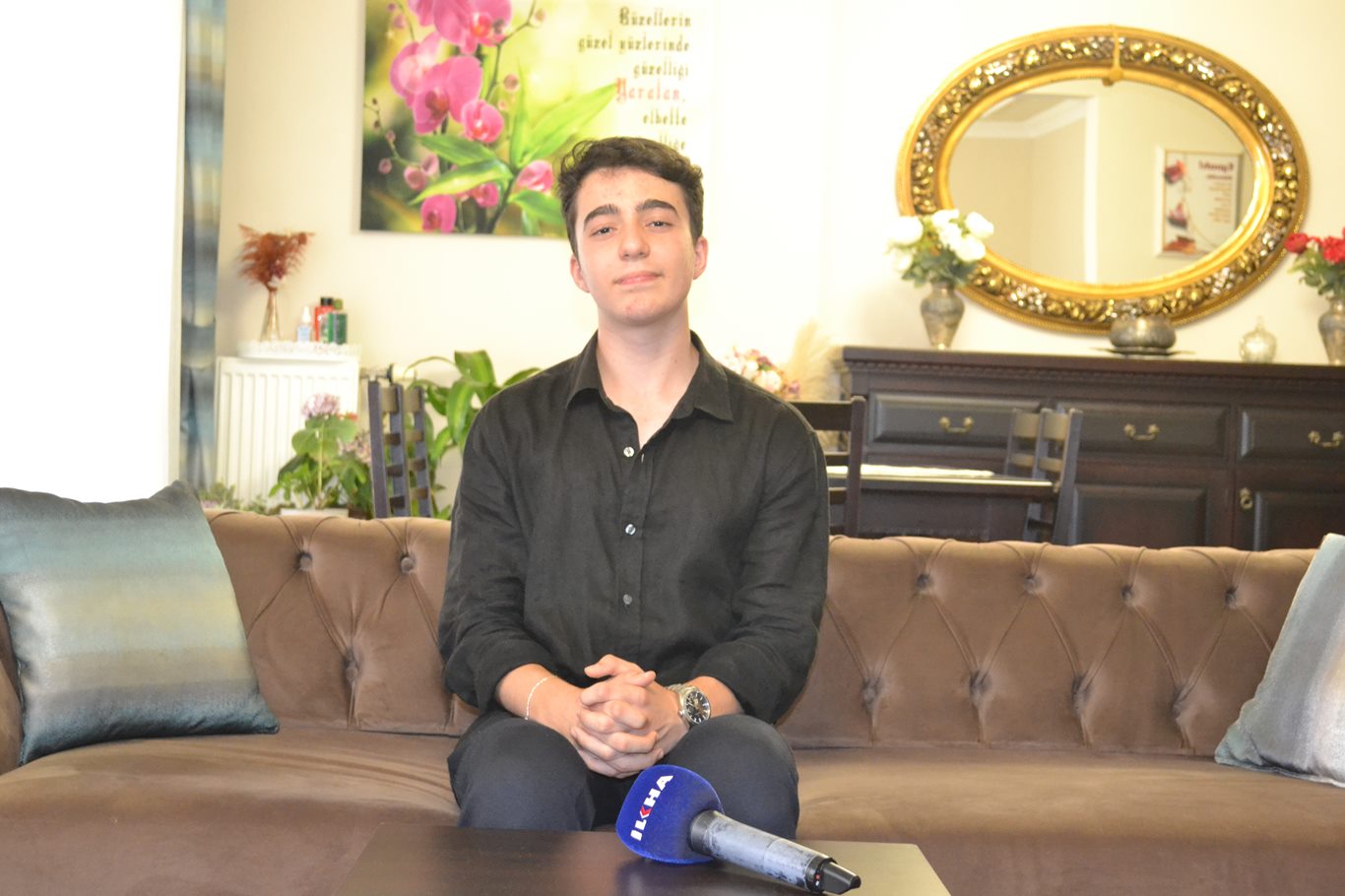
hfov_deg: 35.1
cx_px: 672
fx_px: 2129
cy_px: 448
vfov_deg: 23.8
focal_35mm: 57
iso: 3200
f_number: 5
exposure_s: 1/60
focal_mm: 38
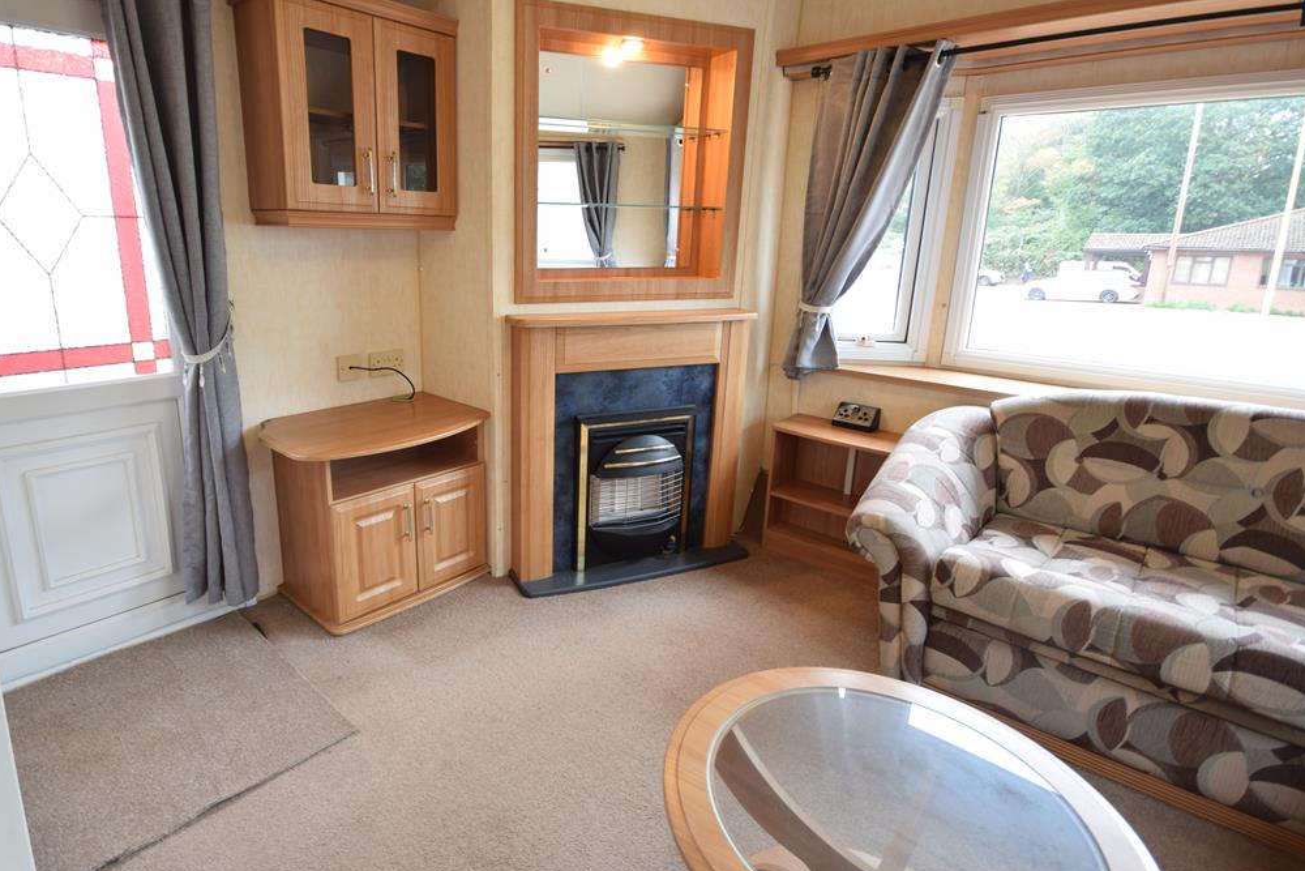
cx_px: 549
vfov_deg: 67.3
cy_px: 396
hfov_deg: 89.3
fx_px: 653
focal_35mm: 18
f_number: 4
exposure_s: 1/25
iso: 200
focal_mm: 10
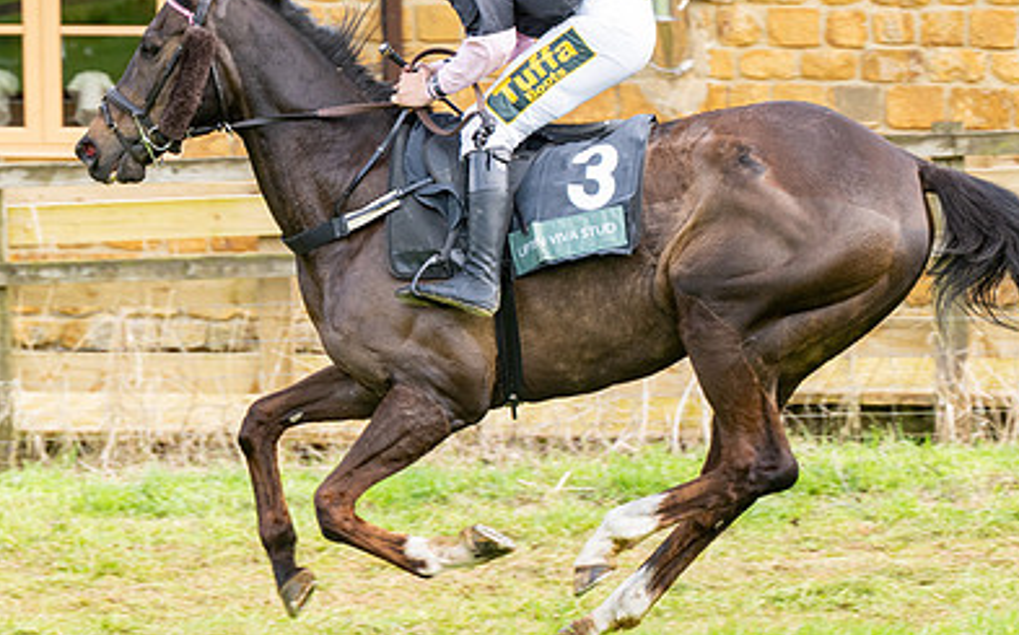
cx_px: 530
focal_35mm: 192
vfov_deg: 6.8
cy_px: 289
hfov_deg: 10.9
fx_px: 5328
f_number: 4
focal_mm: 98
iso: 400
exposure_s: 1/800
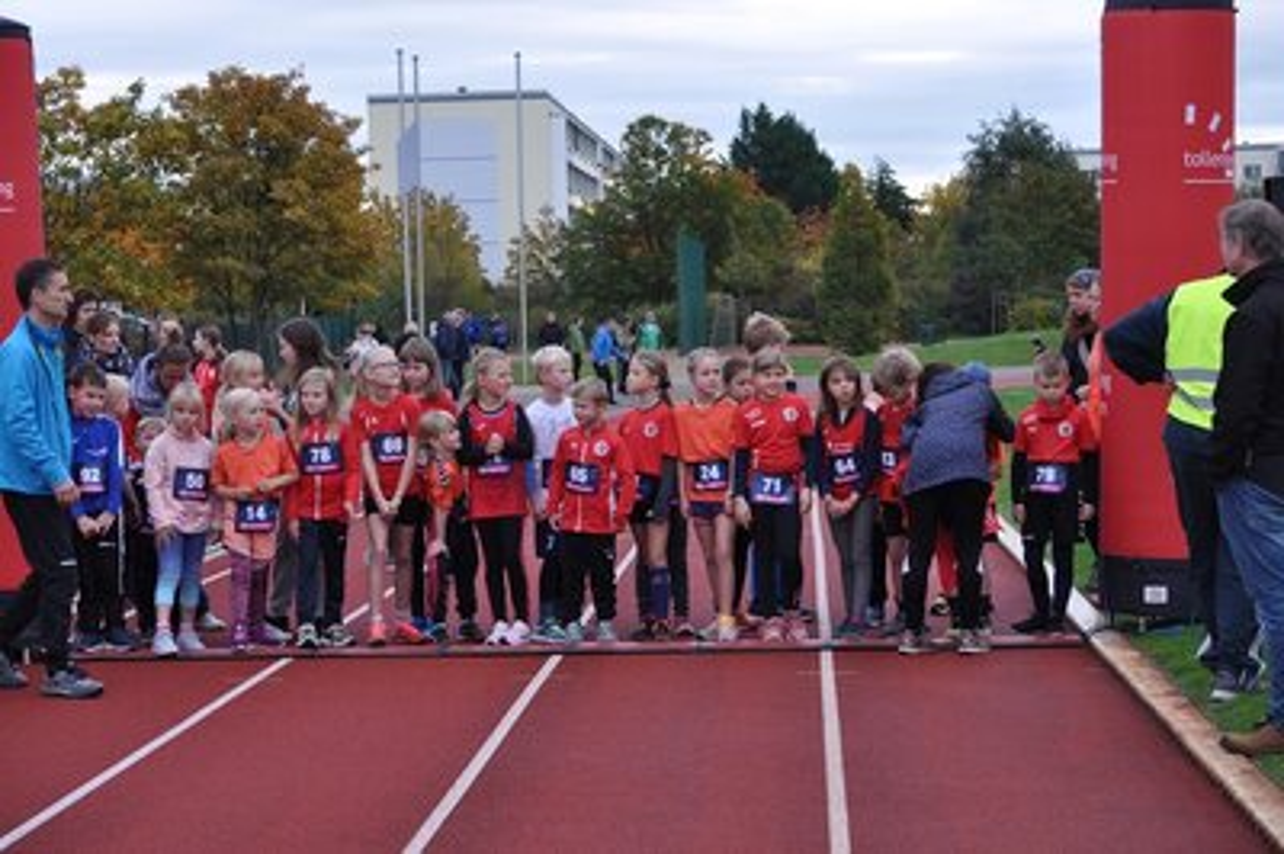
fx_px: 3475
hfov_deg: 20.9
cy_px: 427
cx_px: 642
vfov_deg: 14.0
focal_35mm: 98
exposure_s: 1/125
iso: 200
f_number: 5.6
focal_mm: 65
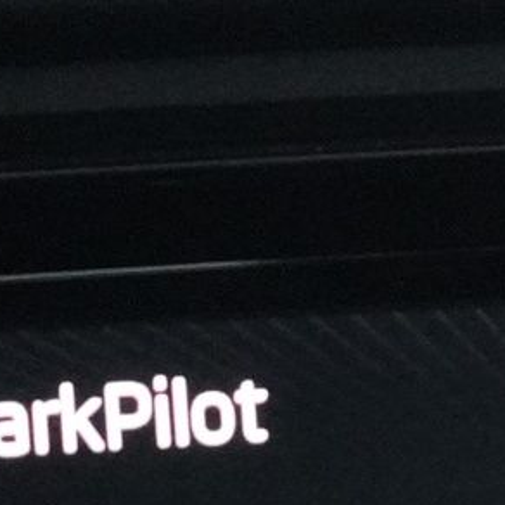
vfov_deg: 5.5
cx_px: 725
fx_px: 5226
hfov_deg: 5.5
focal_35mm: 317
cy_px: 847
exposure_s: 1/40
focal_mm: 29
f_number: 3.5
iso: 6400
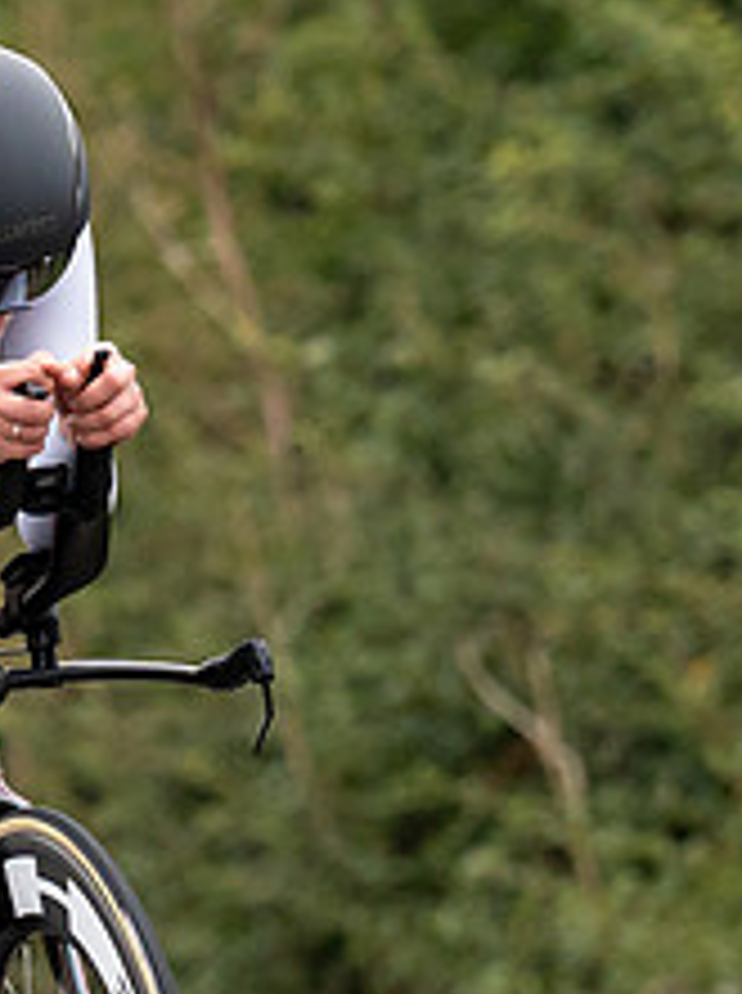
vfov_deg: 2.3
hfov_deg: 1.7
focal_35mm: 876
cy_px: 375
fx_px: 25109
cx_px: -203
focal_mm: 170
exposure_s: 1/1000
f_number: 3.2
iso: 1000
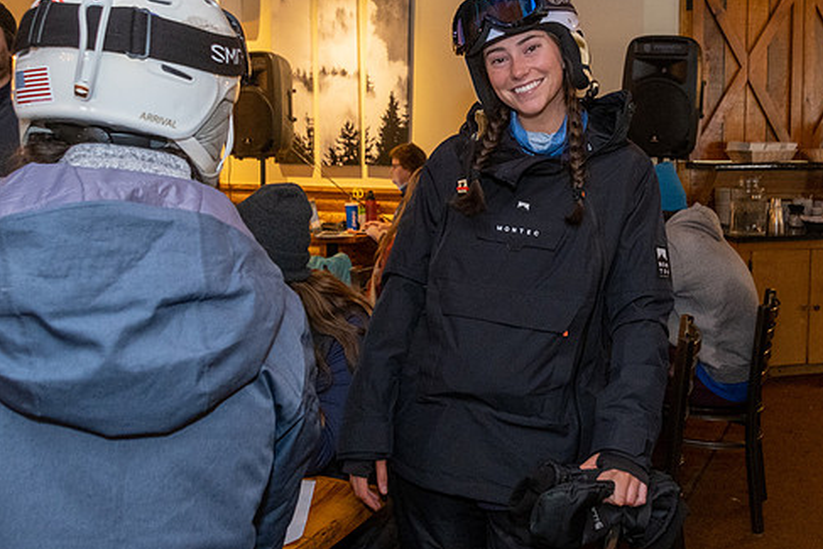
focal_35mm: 41
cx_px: 498
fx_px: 938
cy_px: 191
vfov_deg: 32.4
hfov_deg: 47.1
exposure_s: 1/60
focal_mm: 16
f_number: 4
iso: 1000
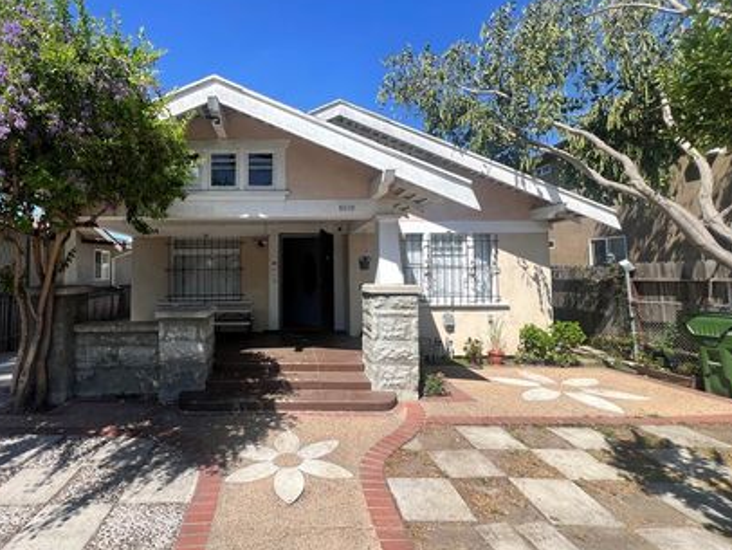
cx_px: 287
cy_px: 255
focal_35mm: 16
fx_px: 339
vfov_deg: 78.0
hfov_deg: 93.0
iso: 32
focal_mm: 1.57
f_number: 1.8
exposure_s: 1/1054
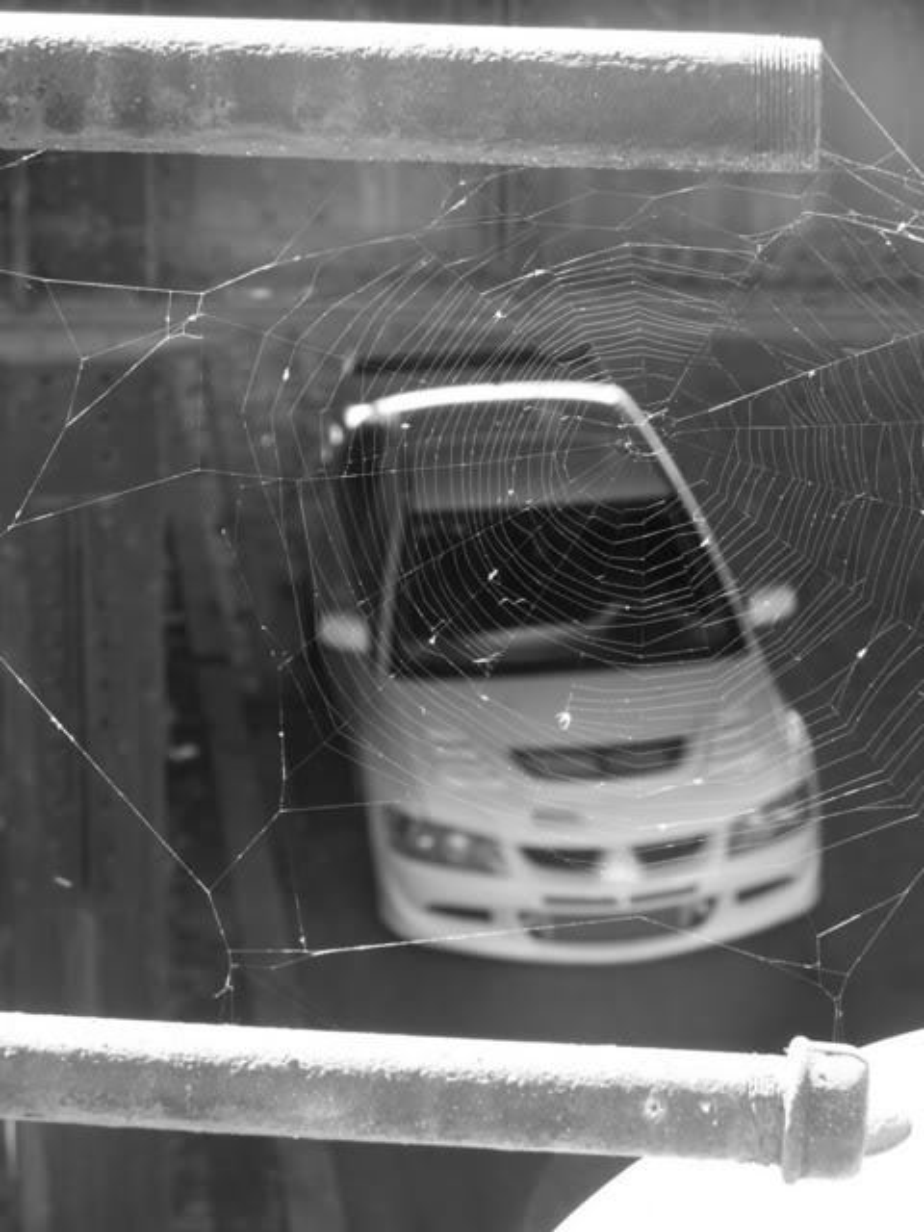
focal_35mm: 105
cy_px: 616
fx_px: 3737
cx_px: 462
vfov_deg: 18.7
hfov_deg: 14.1
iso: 64
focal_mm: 17.5
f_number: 3.2
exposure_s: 1/50
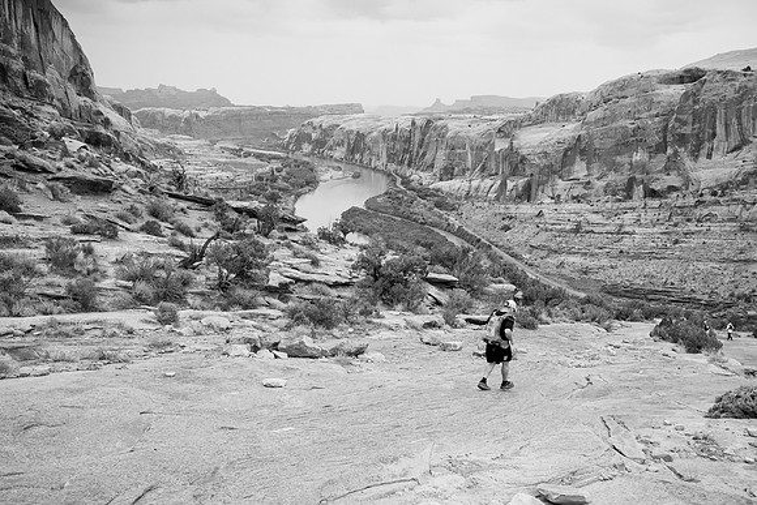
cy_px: 253
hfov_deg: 55.8
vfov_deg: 38.9
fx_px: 714
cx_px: 386
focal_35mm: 34
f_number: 6.3
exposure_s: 1/1000
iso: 2000
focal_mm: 32.8
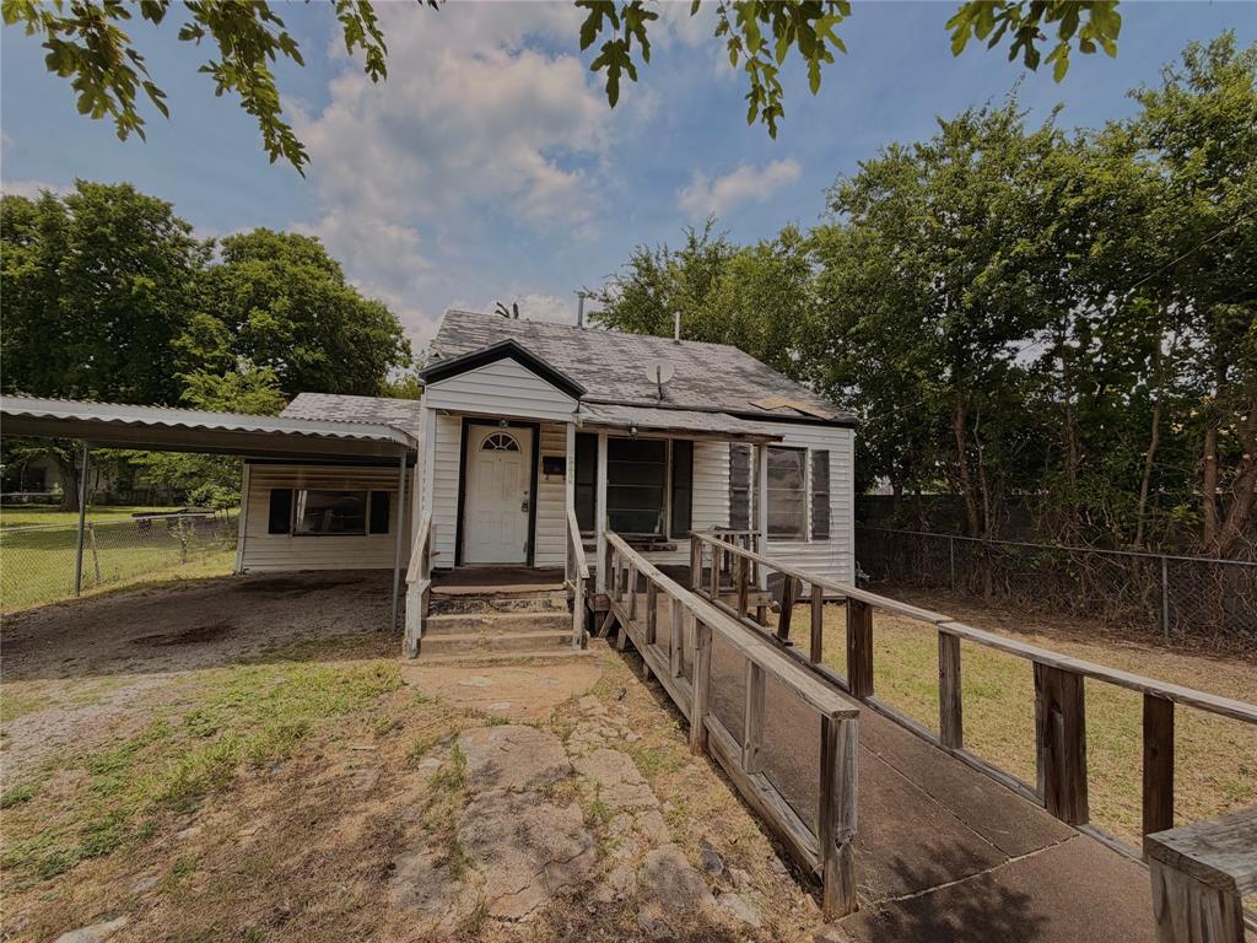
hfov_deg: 102.1
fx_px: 508
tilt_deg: +3.0
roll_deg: -1.1
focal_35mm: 14
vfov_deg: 85.7
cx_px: 628
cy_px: 472
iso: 20
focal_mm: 2.22
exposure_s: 1/770
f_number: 2.2
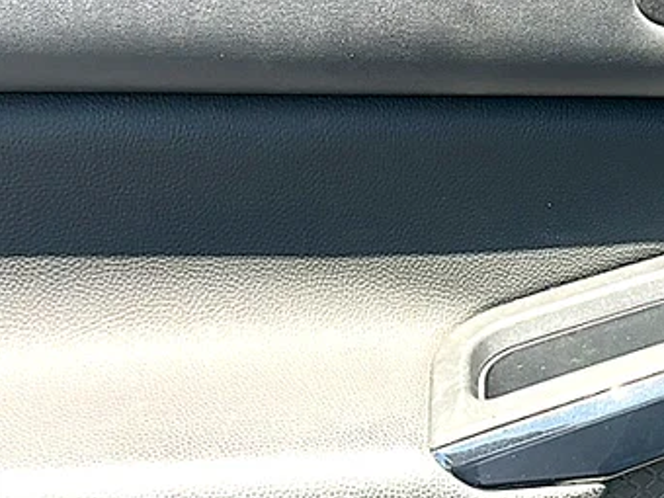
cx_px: 682
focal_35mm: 72
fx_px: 1381
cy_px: 263
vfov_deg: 20.4
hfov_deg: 25.5
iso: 80
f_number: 1.78
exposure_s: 1/457
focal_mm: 6.86
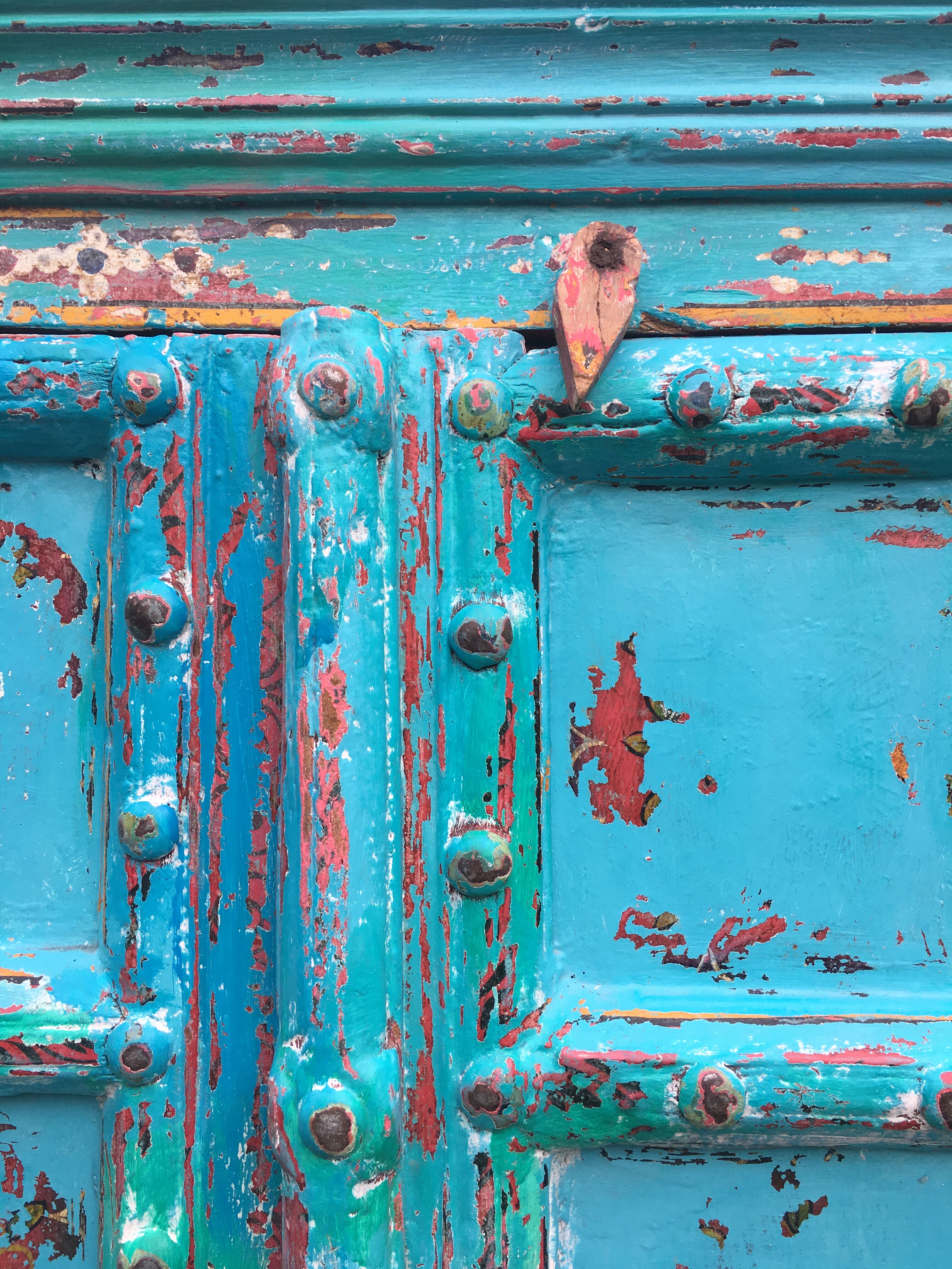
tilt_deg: +1.0
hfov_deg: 48.2
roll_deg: -2.5
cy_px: 634
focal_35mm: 29
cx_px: 476
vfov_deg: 61.7
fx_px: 1063
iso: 25
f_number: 2.2
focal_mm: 4.15
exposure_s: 1/379
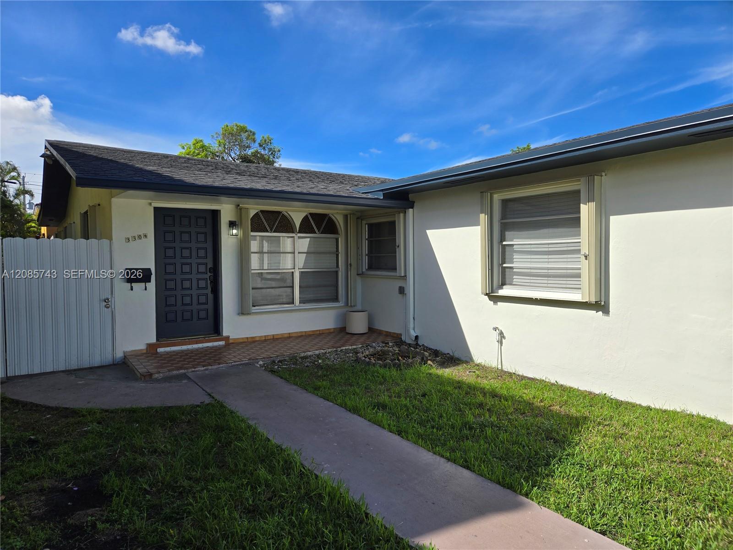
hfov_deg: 73.9
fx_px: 487
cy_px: 275
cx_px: 366
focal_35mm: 23
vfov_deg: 58.9
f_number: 1.8
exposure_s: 1/1904
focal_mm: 5.4
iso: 25
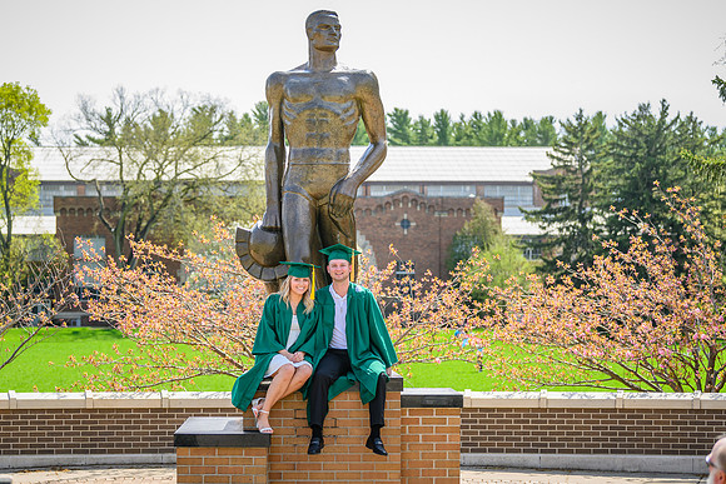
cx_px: 366
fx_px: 1735
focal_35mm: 86
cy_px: 242
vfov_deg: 15.9
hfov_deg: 23.6
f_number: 4
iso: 400
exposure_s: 1/1600
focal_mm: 85
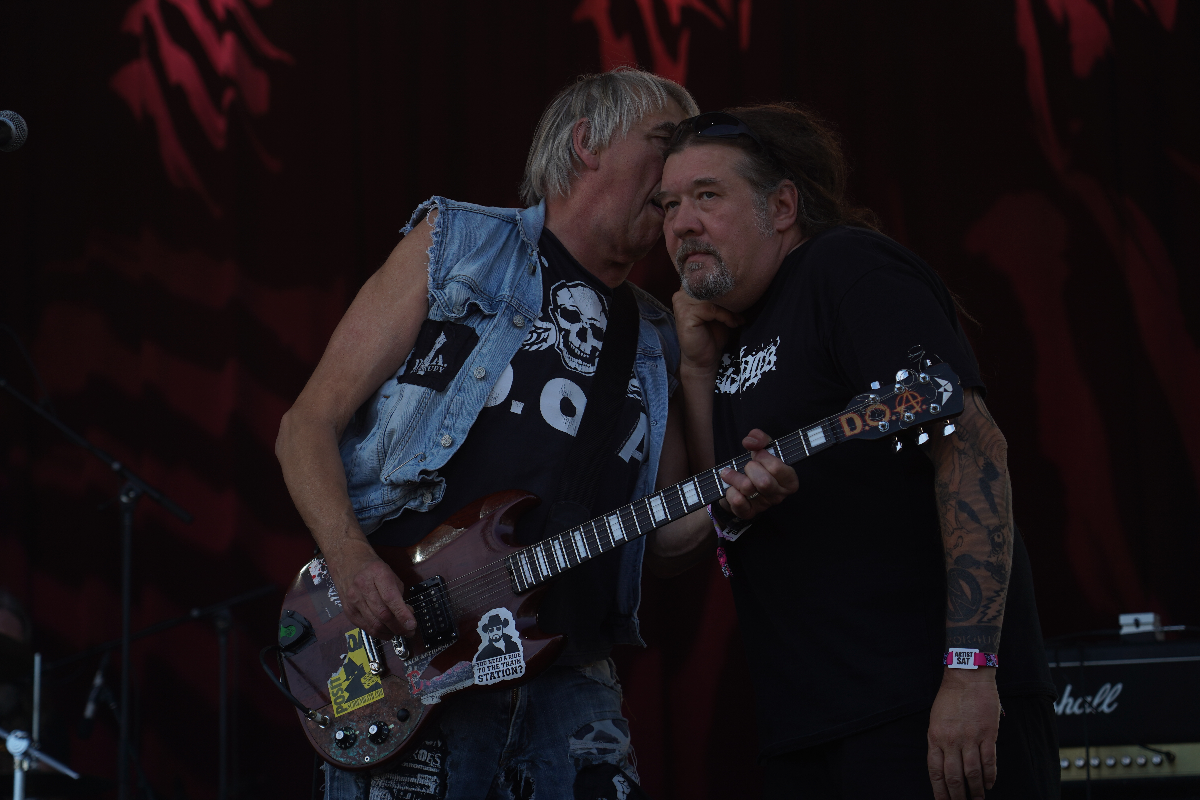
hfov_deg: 19.5
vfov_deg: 13.0
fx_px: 3500
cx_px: 600
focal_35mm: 105
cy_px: 400
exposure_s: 1/320
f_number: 5
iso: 100
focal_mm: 105
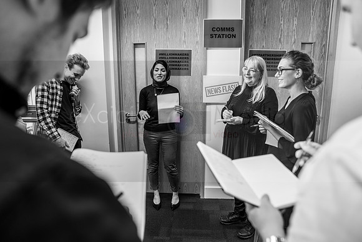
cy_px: 122
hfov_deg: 72.7
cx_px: 184
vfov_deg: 52.3
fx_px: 246
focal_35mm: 24
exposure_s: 1/30
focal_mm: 24
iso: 100
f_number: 2.8
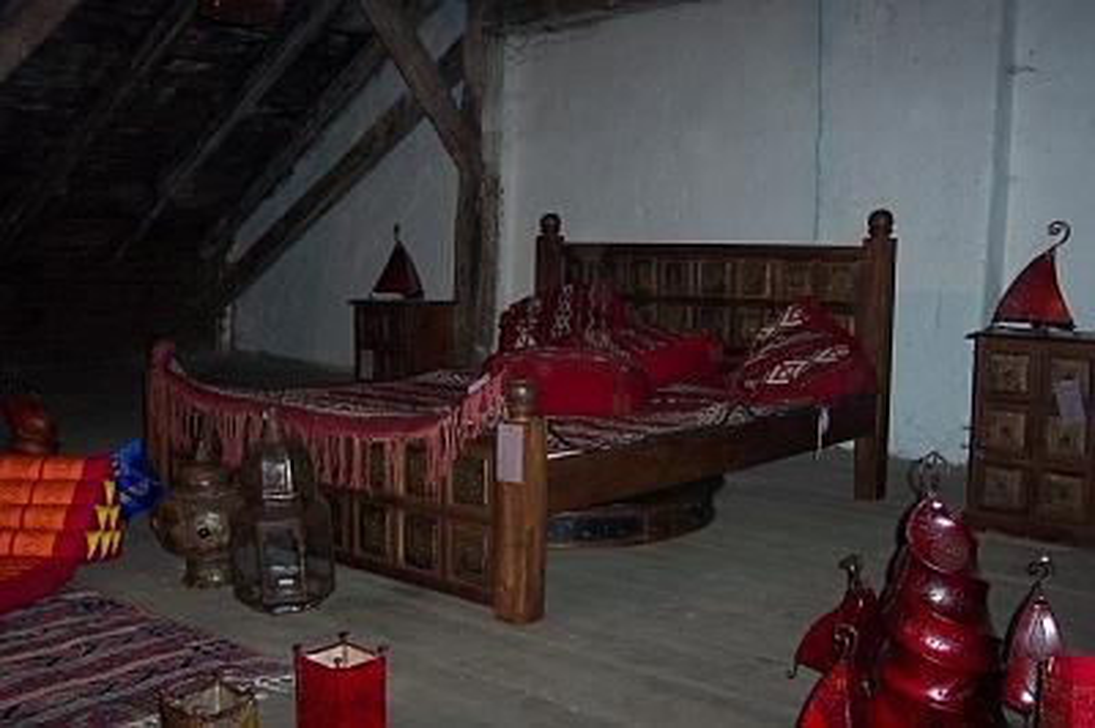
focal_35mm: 38
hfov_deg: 50.7
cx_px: 548
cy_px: 364
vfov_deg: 35.0
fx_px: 1155
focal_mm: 8
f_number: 2.8
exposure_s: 1/30
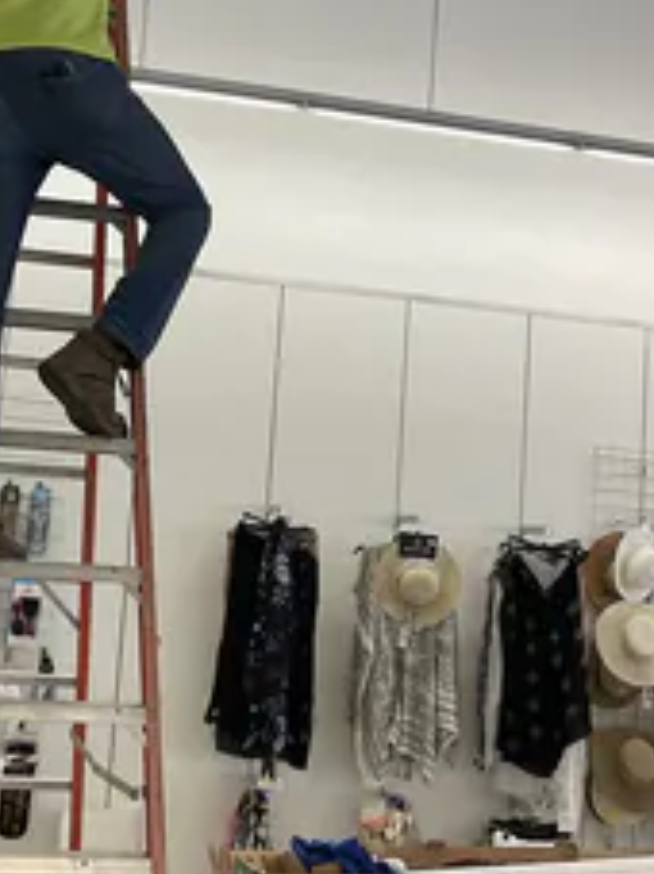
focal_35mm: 64
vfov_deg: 30.1
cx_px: 264
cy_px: 323
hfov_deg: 22.9
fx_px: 1614
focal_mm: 3
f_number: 1.8
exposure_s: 1/60
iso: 125
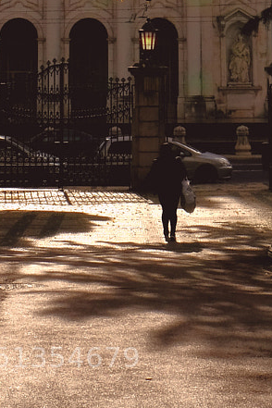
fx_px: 1564
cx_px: 148
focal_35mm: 138
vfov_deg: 13.4
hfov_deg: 9.9
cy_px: -310
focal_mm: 25.4
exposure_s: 1/160
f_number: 22
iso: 200
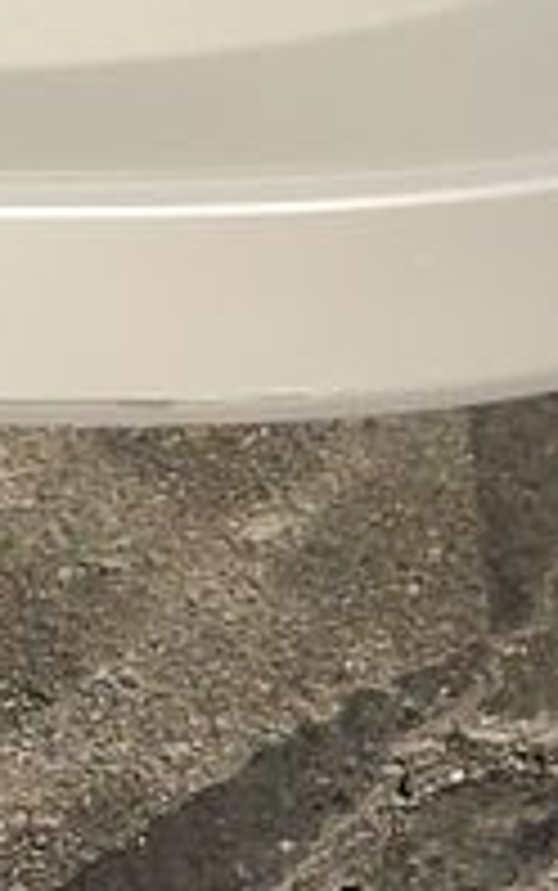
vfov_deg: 9.0
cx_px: 549
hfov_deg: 6.7
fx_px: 4786
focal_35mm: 197
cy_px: -1593
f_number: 1.4
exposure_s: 1/6148
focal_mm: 6.5
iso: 65
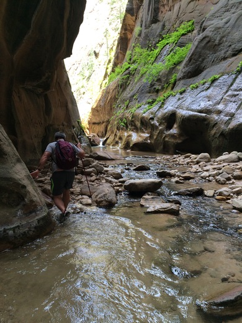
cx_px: 121
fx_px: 270
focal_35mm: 29
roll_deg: +0.6
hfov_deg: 48.2
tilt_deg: -5.4
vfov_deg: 61.7
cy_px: 162
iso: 50
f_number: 2.2
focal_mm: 4.15
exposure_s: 1/120
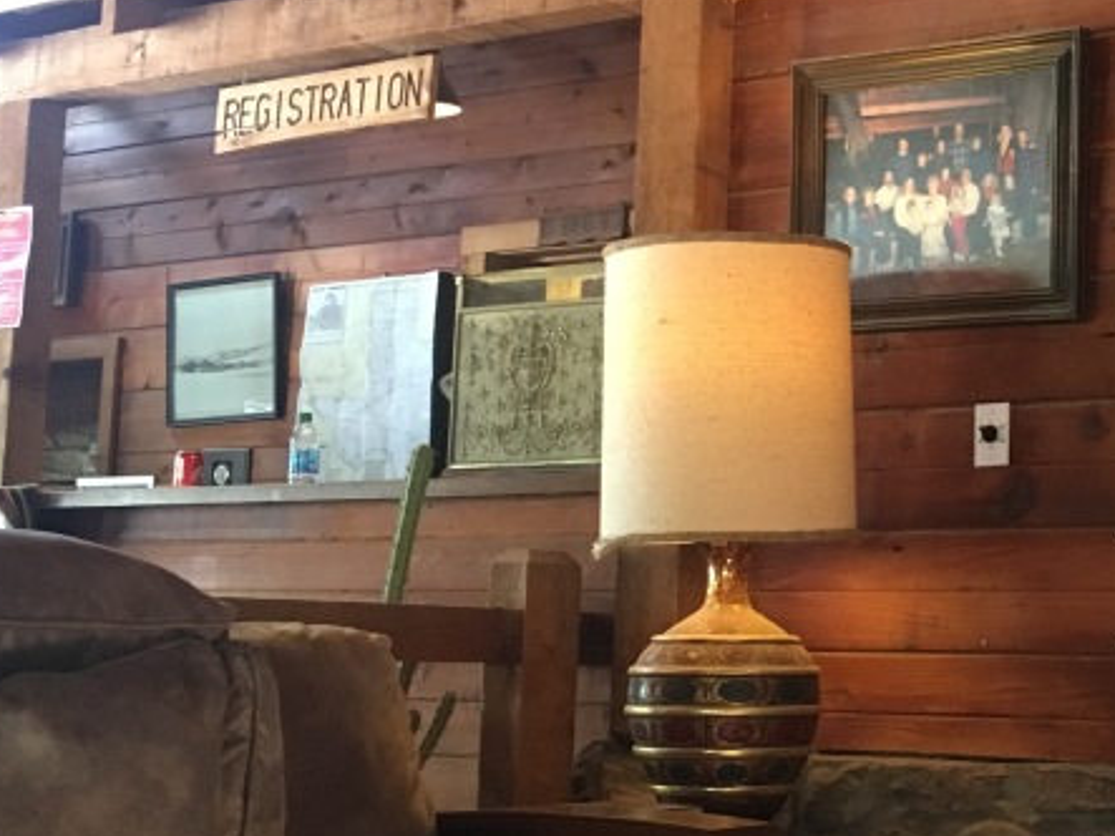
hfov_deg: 27.5
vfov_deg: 21.9
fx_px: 2158
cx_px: 1090
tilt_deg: +8.6
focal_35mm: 67
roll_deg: -0.8
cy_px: 368
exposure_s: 1/30
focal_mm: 4.15
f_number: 2.2
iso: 200
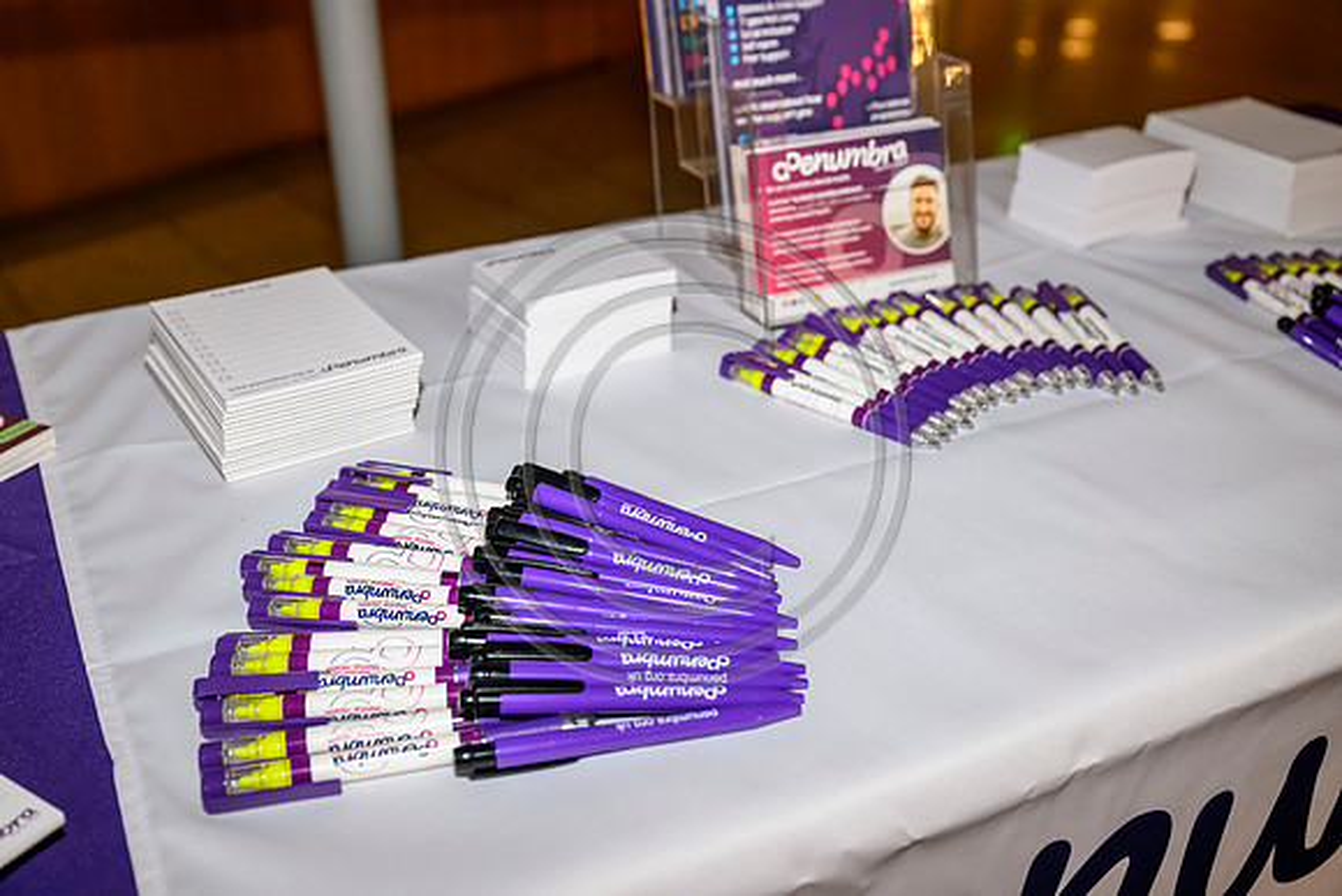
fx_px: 1380
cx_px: 671
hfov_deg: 51.9
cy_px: 448
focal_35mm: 37
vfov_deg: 36.0
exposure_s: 1/125
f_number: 4.5
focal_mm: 37
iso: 6400
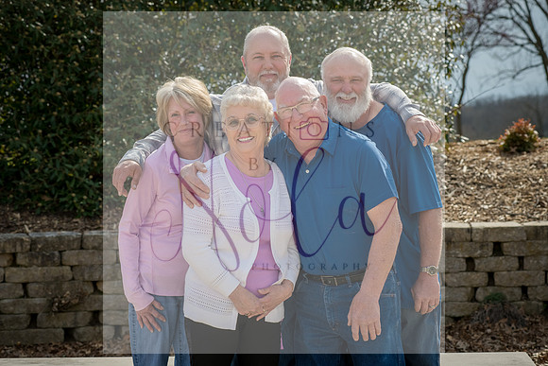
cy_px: 183
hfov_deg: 20.4
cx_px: 274
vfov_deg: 13.7
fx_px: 1523
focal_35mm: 100
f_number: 8
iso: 400
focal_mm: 100
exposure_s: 1/800
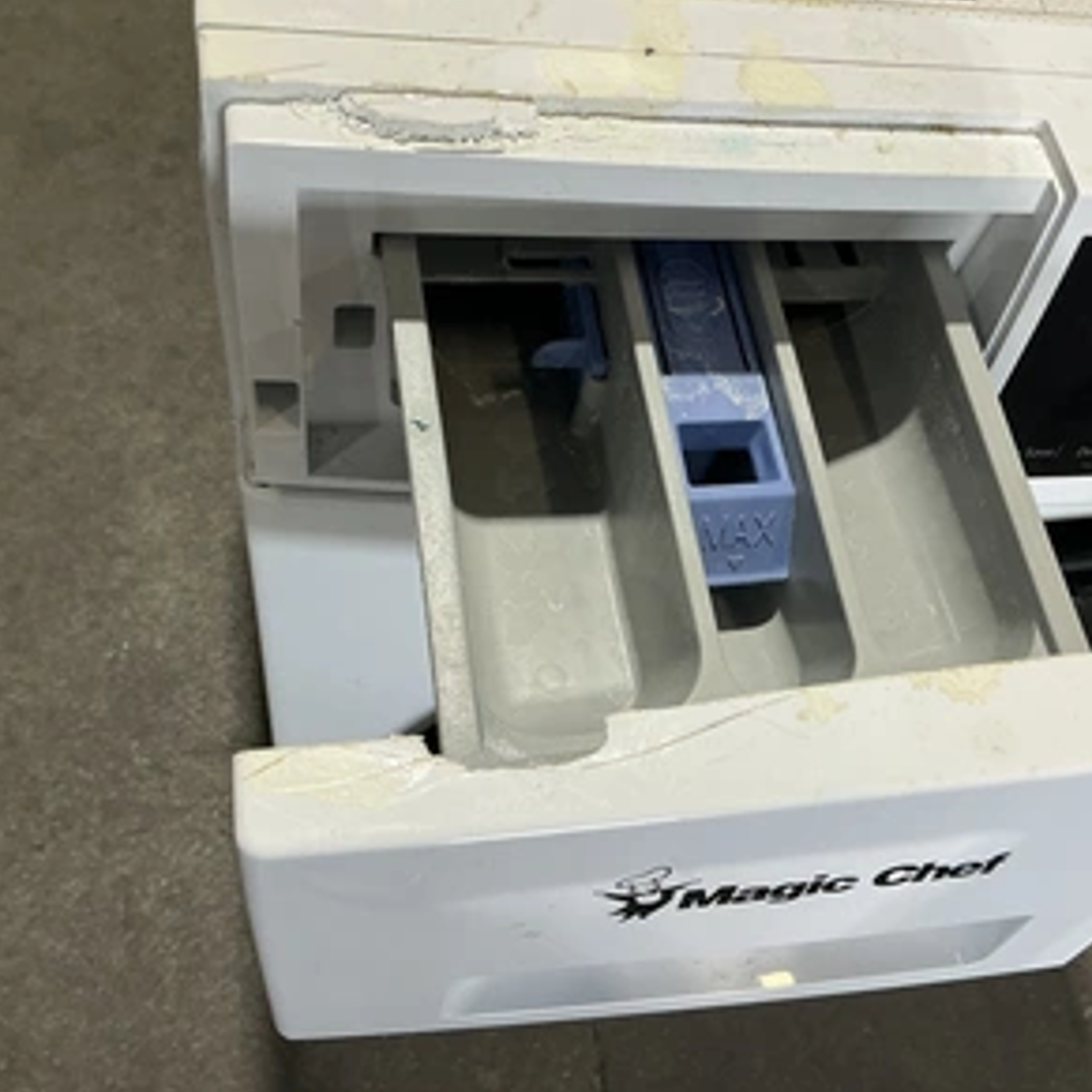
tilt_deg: -58.3
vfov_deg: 48.4
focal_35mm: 34
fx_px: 1213
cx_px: 675
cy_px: 533
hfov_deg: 48.0
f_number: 1.8
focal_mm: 3
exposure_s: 1/98
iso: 64
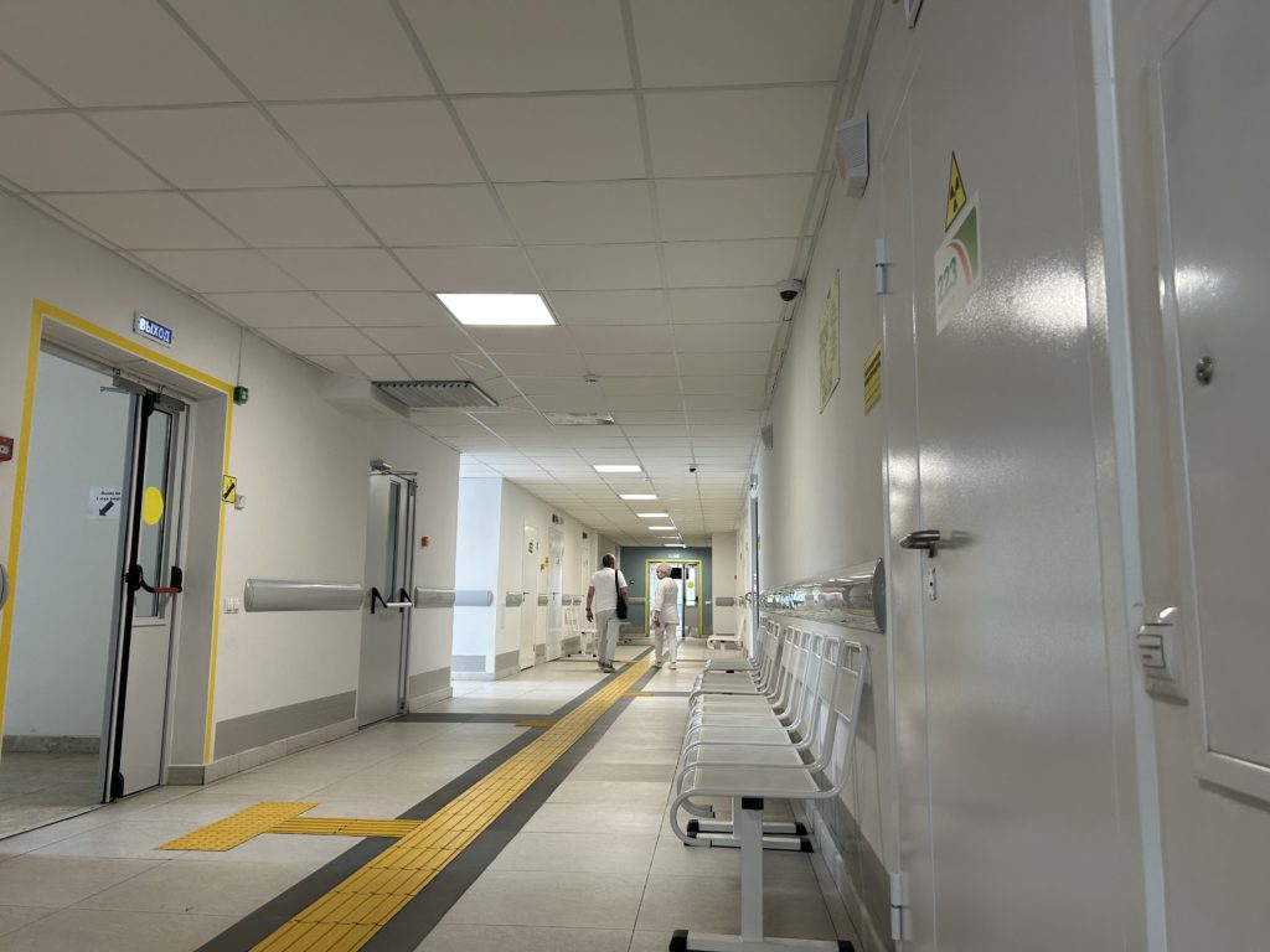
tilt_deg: +7.7
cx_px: 635
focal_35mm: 26
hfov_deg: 67.3
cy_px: 476
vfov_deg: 53.1
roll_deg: -0.5
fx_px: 954
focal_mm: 5.7
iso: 100
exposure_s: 1/100
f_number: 1.5
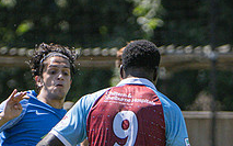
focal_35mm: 1653
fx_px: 10494
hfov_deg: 1.3
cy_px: 230
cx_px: 143
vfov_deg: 0.8
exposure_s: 1/2500
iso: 400
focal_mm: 270
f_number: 4
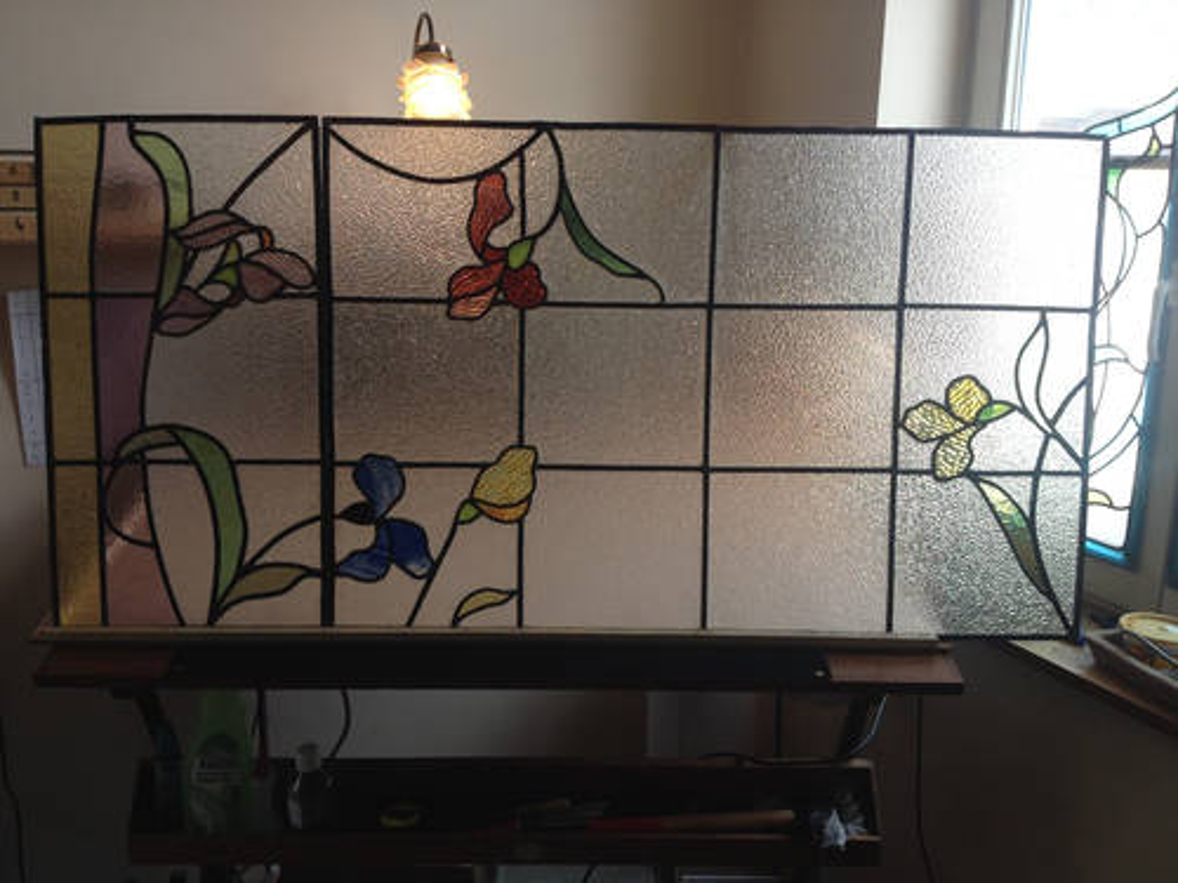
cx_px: 589
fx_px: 1191
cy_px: 442
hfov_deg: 52.6
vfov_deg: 40.7
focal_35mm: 35
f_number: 2.4
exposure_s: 1/120
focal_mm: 4.28
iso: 64
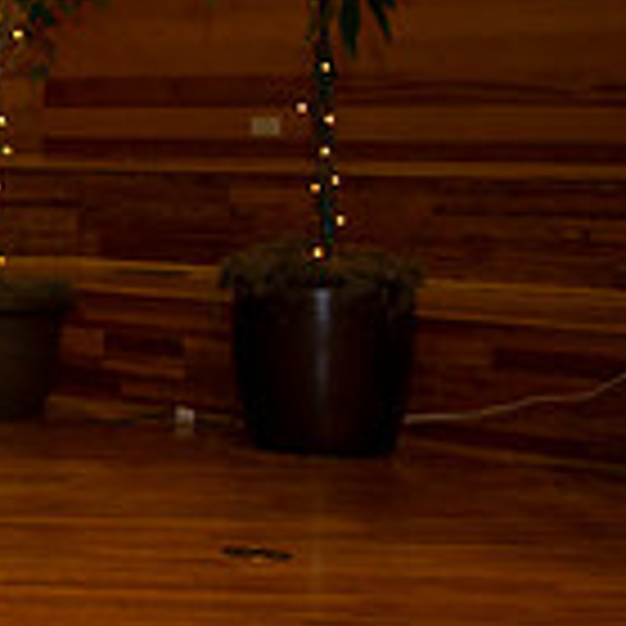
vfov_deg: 17.9
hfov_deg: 15.0
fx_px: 1964
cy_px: 113
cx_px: -590
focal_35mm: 96
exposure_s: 1/160
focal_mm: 27
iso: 640
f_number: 4
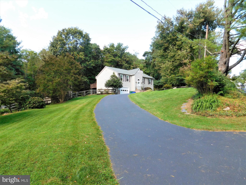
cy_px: 92
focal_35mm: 23
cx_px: 123
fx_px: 163
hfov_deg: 73.9
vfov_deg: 58.9
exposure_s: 1/250
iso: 125
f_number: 3
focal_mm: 4
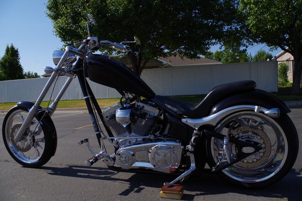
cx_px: 151
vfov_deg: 48.0
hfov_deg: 67.4
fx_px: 227
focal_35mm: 27
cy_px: 100
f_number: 11
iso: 100
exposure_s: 1/160
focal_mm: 18
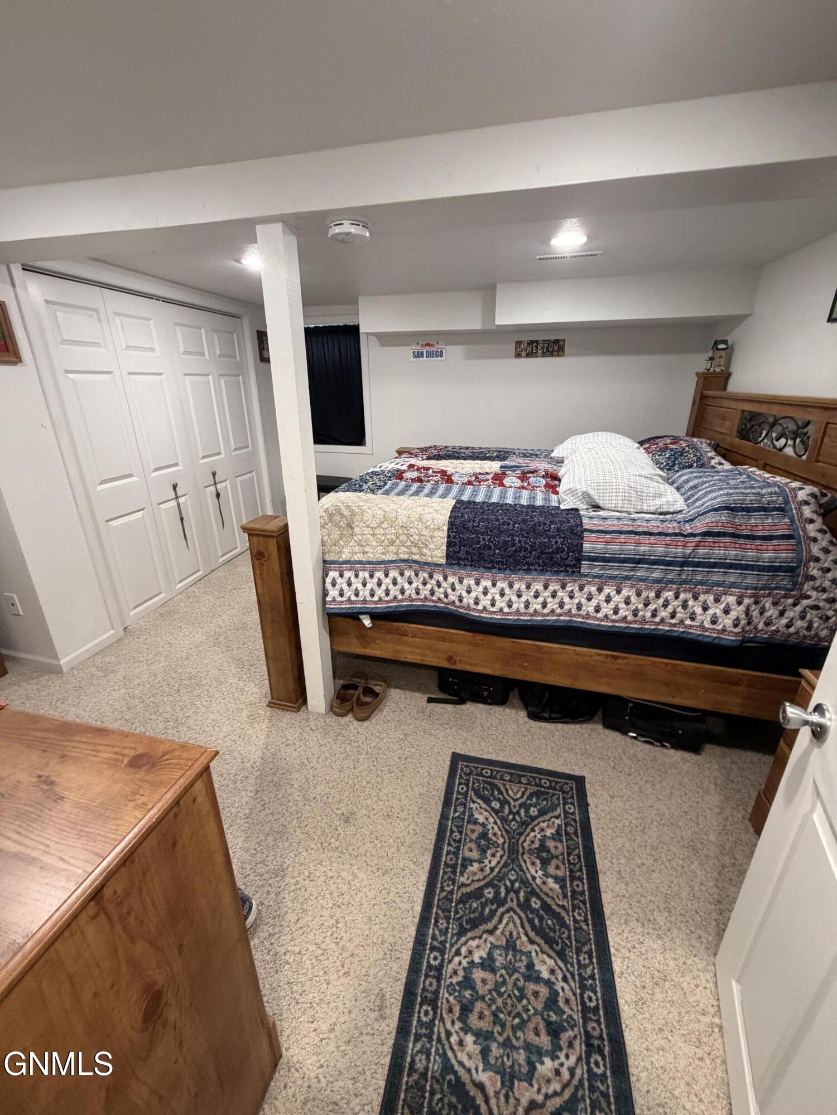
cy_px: 558
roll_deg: +0.5
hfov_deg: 85.7
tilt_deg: -21.2
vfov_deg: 102.1
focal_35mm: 14
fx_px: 451
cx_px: 418
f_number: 2.2
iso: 320
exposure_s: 1/60
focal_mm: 2.22
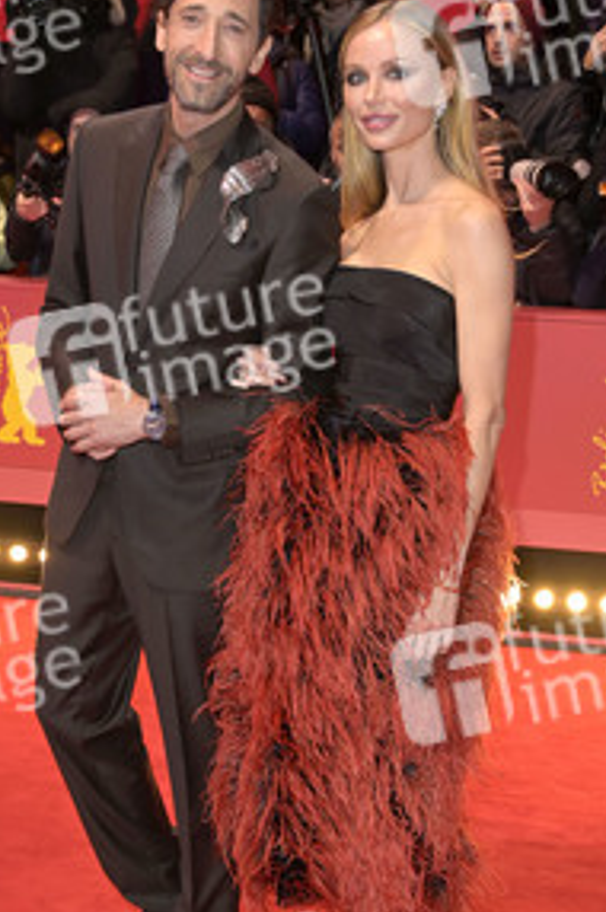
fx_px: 1772
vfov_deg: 28.8
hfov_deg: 19.4
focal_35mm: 70
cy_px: 510
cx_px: 265
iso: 1250
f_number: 5.6
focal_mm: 50
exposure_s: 1/160
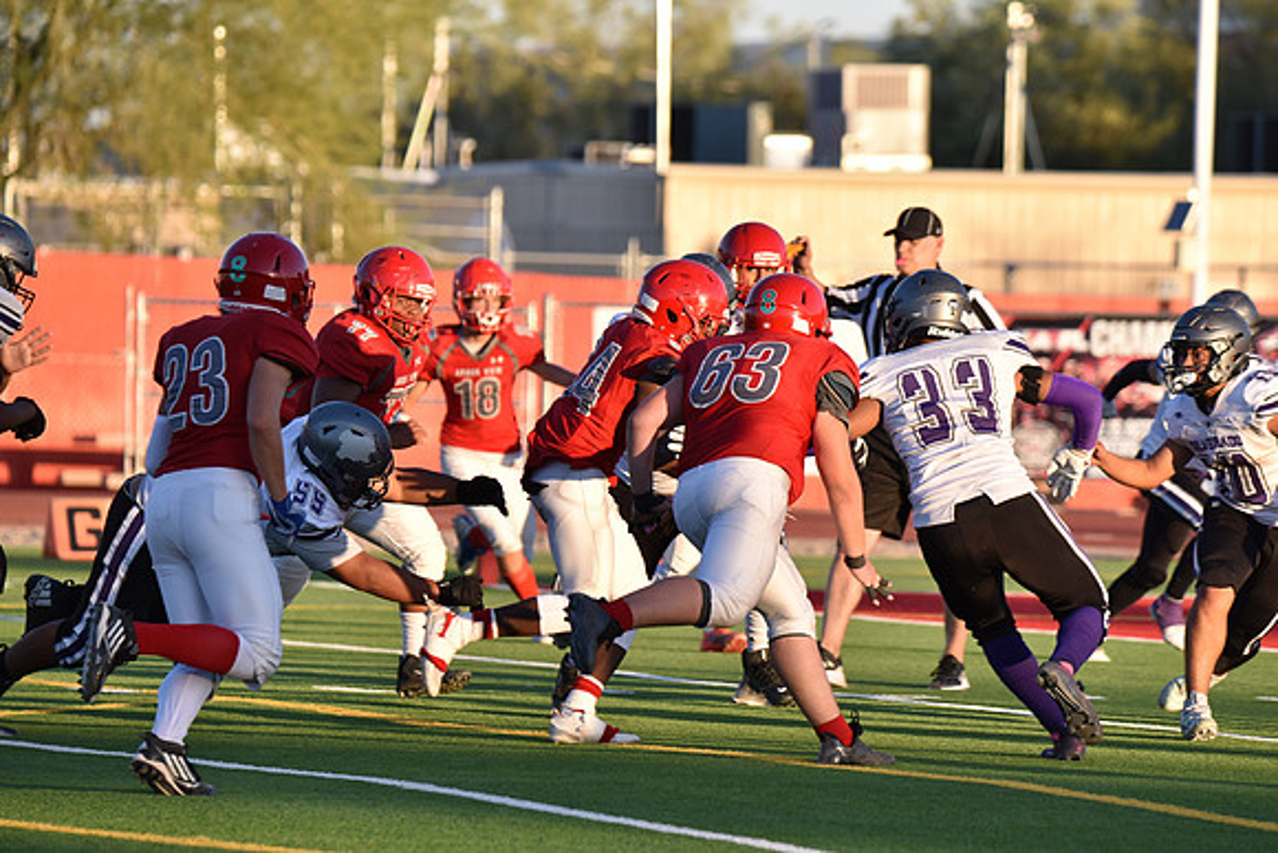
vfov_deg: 4.3
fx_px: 11362
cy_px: 426
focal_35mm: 320
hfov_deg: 6.4
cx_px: 639
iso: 400
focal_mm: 320
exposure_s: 1/640
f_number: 5.6
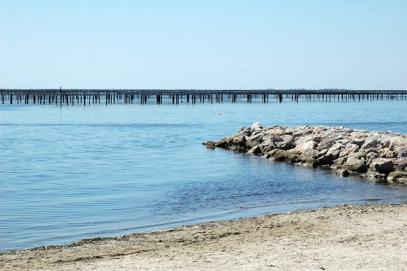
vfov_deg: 13.0
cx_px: 204
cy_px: 136
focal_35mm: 105
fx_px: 1186
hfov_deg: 19.5
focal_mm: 70
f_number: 10
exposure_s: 1/400
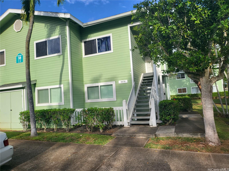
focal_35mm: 24
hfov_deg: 71.6
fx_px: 159
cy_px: 86
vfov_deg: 56.8
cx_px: 114
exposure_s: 1/1723
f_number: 1.8
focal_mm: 5
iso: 40
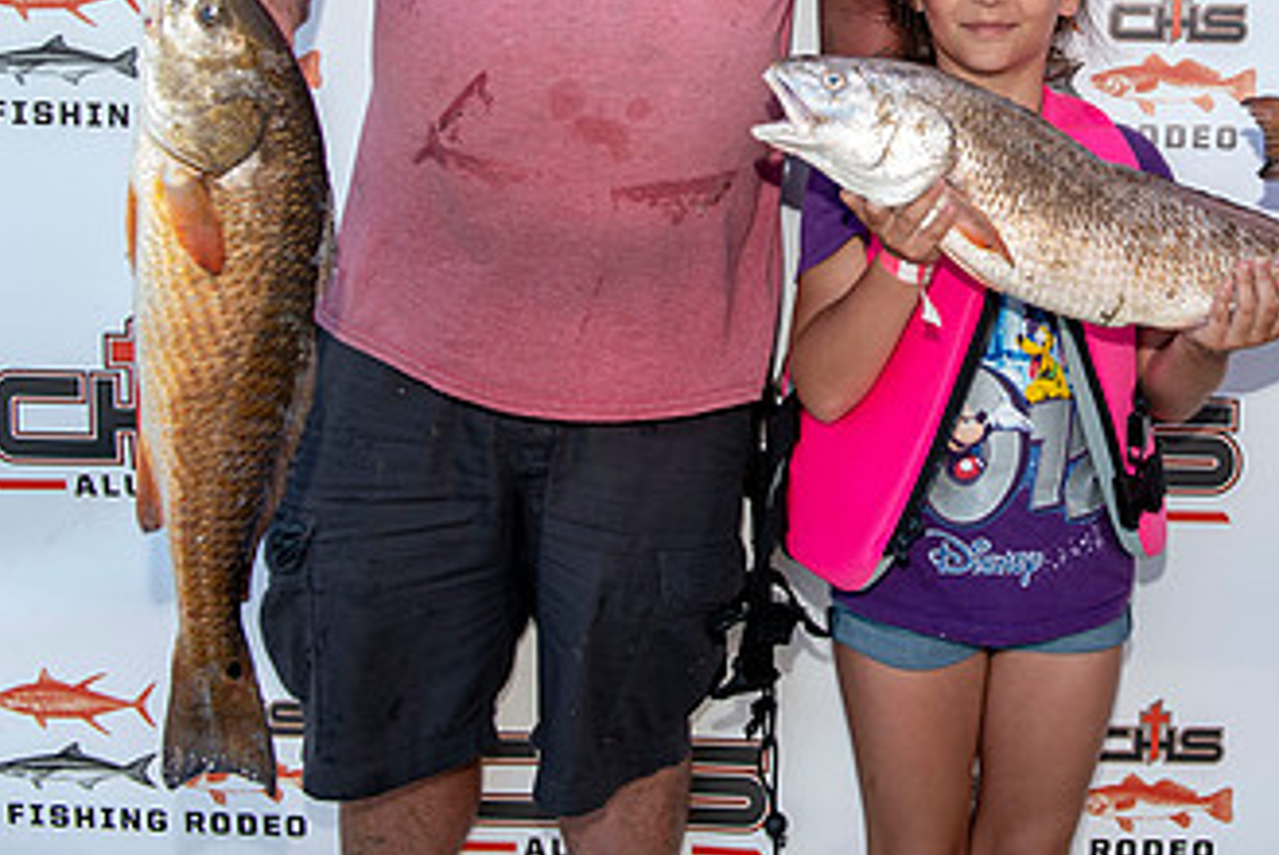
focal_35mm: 68
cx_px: 1047
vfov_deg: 19.6
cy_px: 59
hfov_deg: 28.9
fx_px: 2418
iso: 50
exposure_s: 1/160
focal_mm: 32
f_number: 4
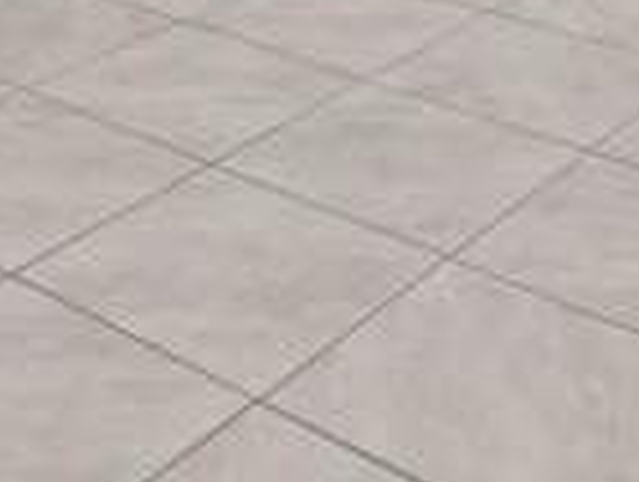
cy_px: -588
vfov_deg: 14.1
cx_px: 207
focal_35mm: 81
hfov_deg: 24.0
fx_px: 1498
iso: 200
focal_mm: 10
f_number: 8
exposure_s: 1/1.67
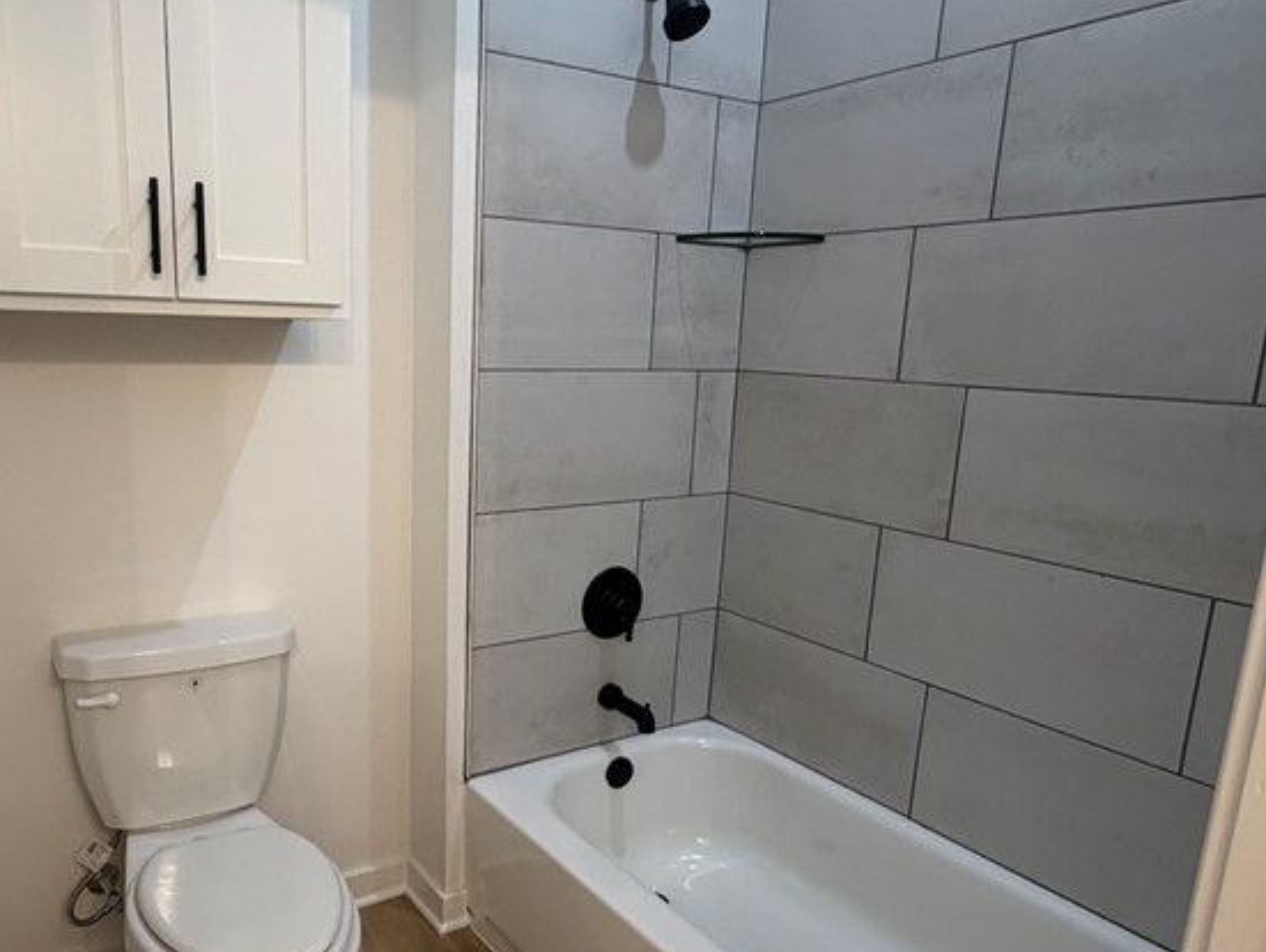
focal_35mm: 26
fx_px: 952
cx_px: 492
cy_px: 536
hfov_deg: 66.5
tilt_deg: -13.0
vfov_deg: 53.0
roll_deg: -0.3
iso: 200
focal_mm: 2.22
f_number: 2.2
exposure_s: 1/60
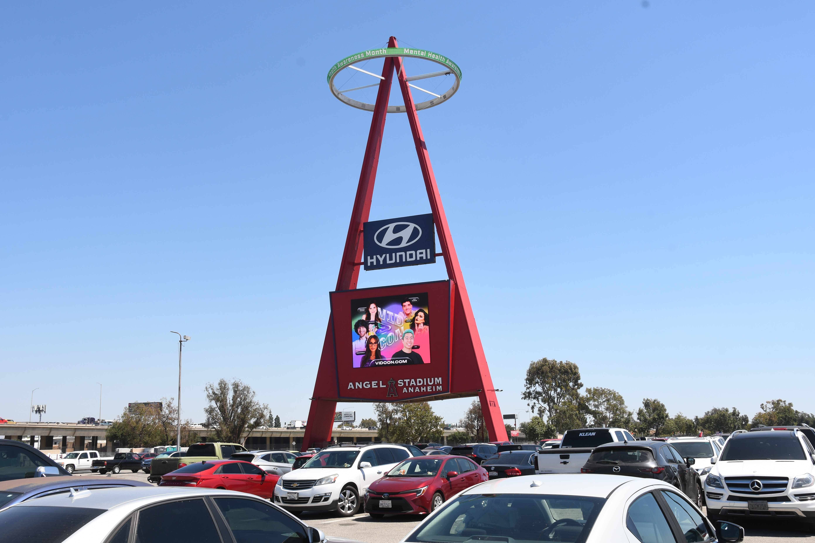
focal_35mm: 33
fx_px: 747
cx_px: 408
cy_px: 272
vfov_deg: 40.0
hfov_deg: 57.2
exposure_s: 1/250
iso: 200
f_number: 11
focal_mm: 22
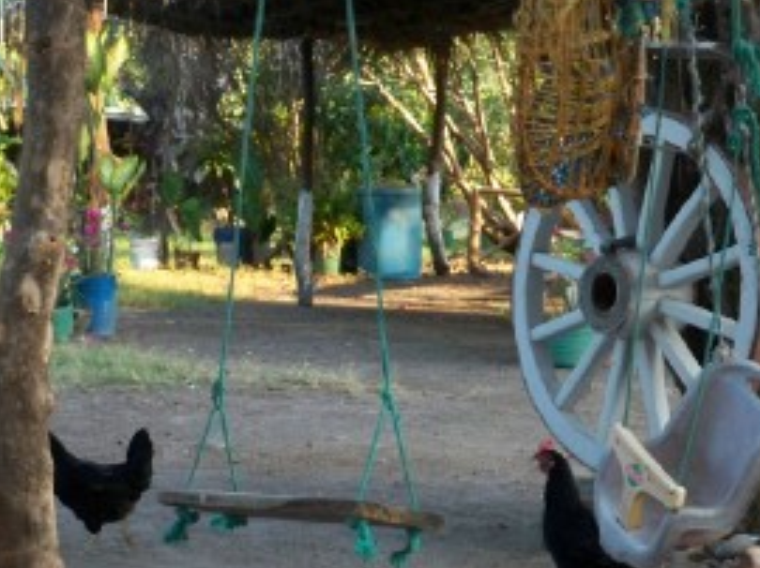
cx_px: 242
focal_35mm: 126
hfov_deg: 15.6
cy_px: 340
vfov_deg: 11.7
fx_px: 2764
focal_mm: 15.1
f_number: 5.1
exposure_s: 1/80
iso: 320
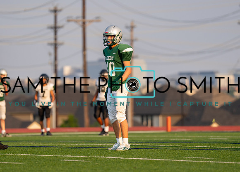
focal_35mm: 306
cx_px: 104
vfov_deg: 4.7
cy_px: 99
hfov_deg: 6.6
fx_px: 2085
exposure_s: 1/1250
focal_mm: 200
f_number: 2.8
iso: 160
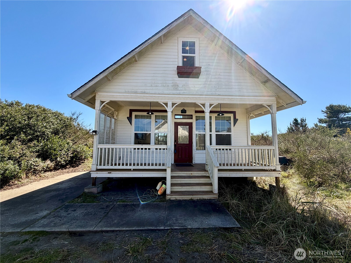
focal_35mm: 14
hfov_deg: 102.1
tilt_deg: +4.8
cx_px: 176
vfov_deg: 85.7
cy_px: 132
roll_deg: -0.7
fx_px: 142
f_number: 2.2
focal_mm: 2.22
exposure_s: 1/770
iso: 32
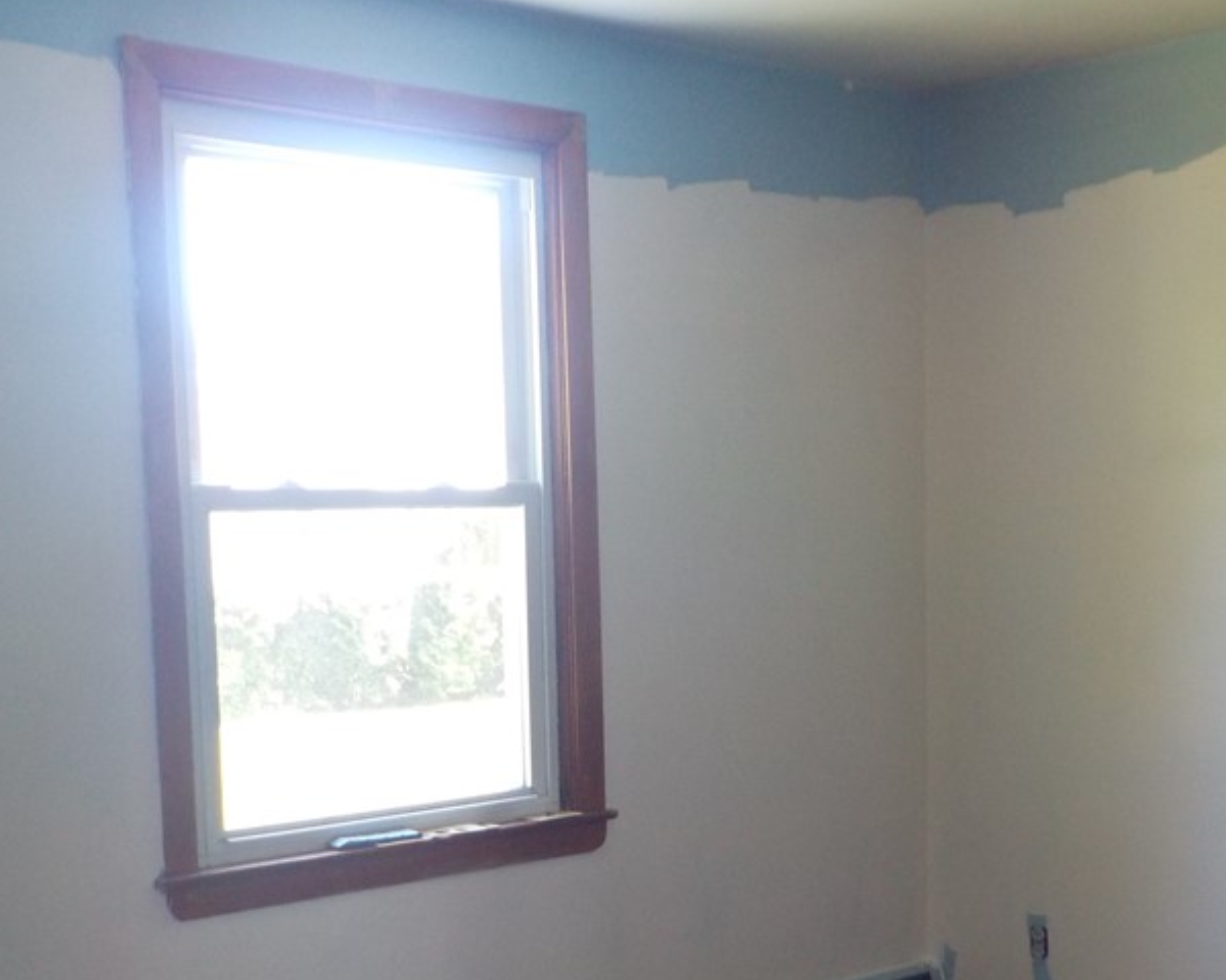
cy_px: 731
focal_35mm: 50
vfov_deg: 29.8
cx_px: 656
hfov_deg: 37.3
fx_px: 1814
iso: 180
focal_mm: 4.1
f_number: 3.3
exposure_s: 1/30
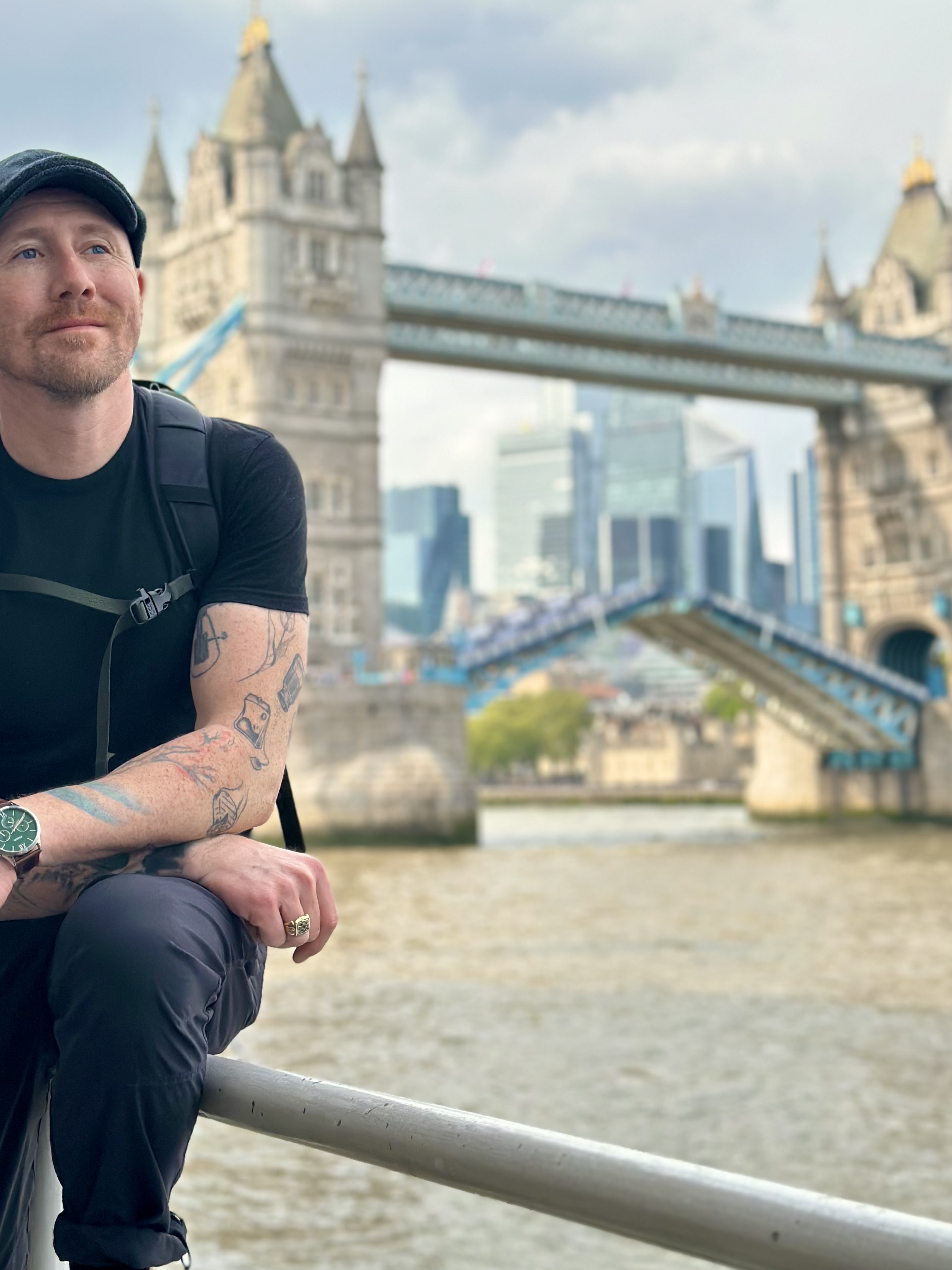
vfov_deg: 32.6
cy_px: 501
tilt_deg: +7.8
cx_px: 435
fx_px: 2163
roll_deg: +0.4
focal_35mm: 59
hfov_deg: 24.8
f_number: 1.78
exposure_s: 1/3257
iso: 80
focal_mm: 6.86
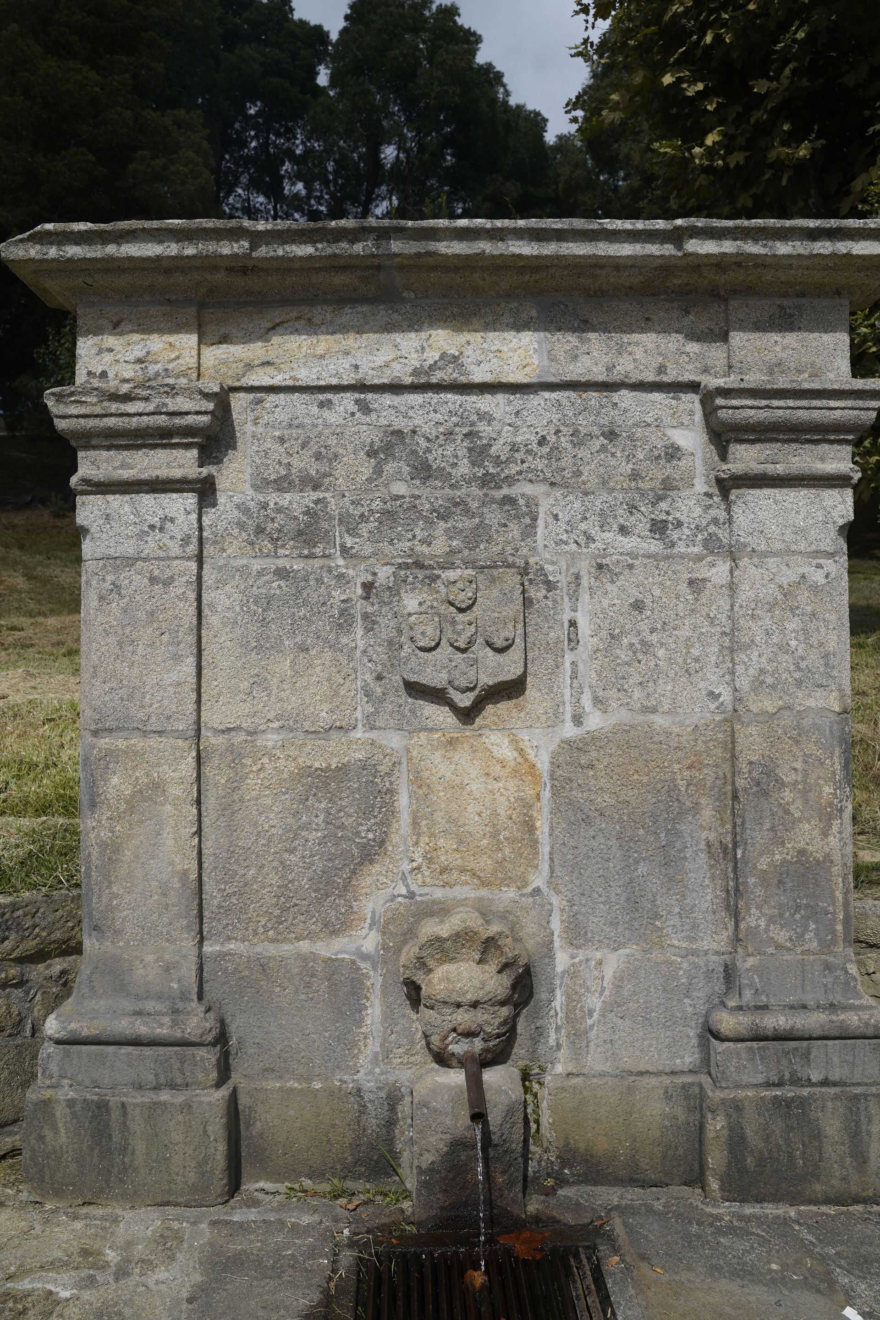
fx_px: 1063
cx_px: 440
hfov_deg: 45.0
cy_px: 660
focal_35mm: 29
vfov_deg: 63.7
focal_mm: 29
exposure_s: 1/500
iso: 100
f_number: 7.1
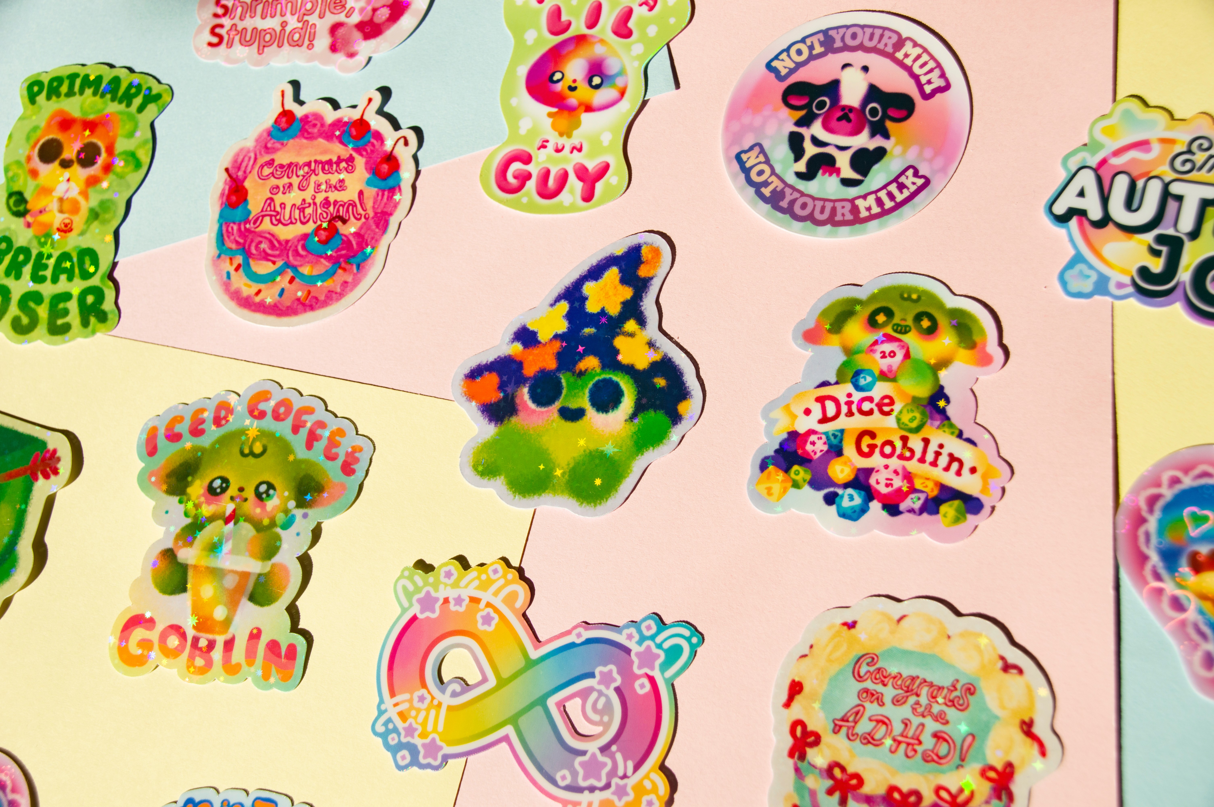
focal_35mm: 48
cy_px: 404
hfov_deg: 41.1
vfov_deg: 28.0
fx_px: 1617
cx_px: 607
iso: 100
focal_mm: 32
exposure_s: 1/640
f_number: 5.6
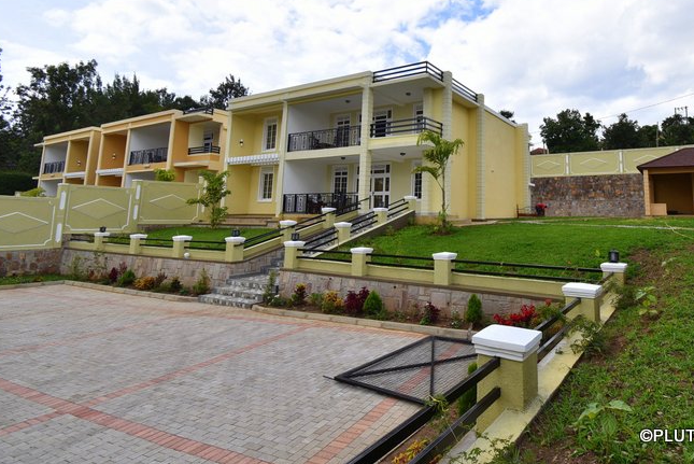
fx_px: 386
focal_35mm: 20
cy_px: 156
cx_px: 449
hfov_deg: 81.8
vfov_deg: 60.6
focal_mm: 10
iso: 100
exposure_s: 1/250
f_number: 8
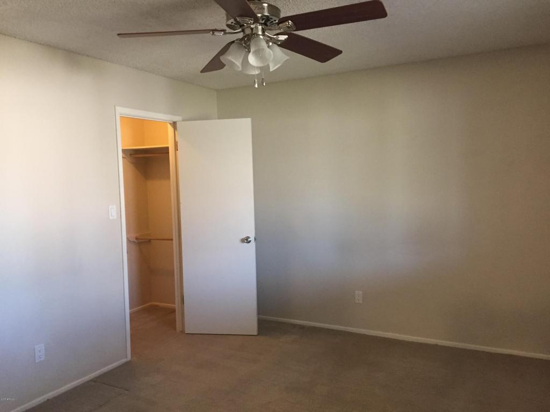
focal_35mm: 29
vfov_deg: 48.2
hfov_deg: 61.7
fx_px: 461
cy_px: 206
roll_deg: +1.2
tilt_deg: -3.4
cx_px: 275
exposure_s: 1/30
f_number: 2.2
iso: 125
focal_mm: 4.15
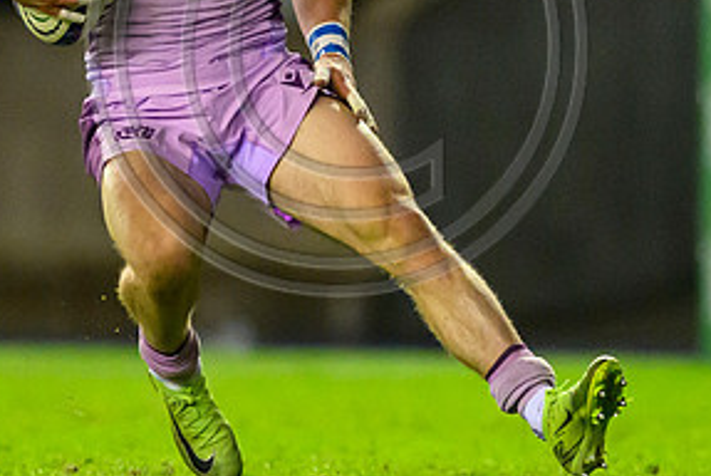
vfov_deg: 1.0
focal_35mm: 1415
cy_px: 174
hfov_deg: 1.5
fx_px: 27974
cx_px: 280
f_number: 2.8
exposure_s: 1/1600
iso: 10000
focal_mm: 400
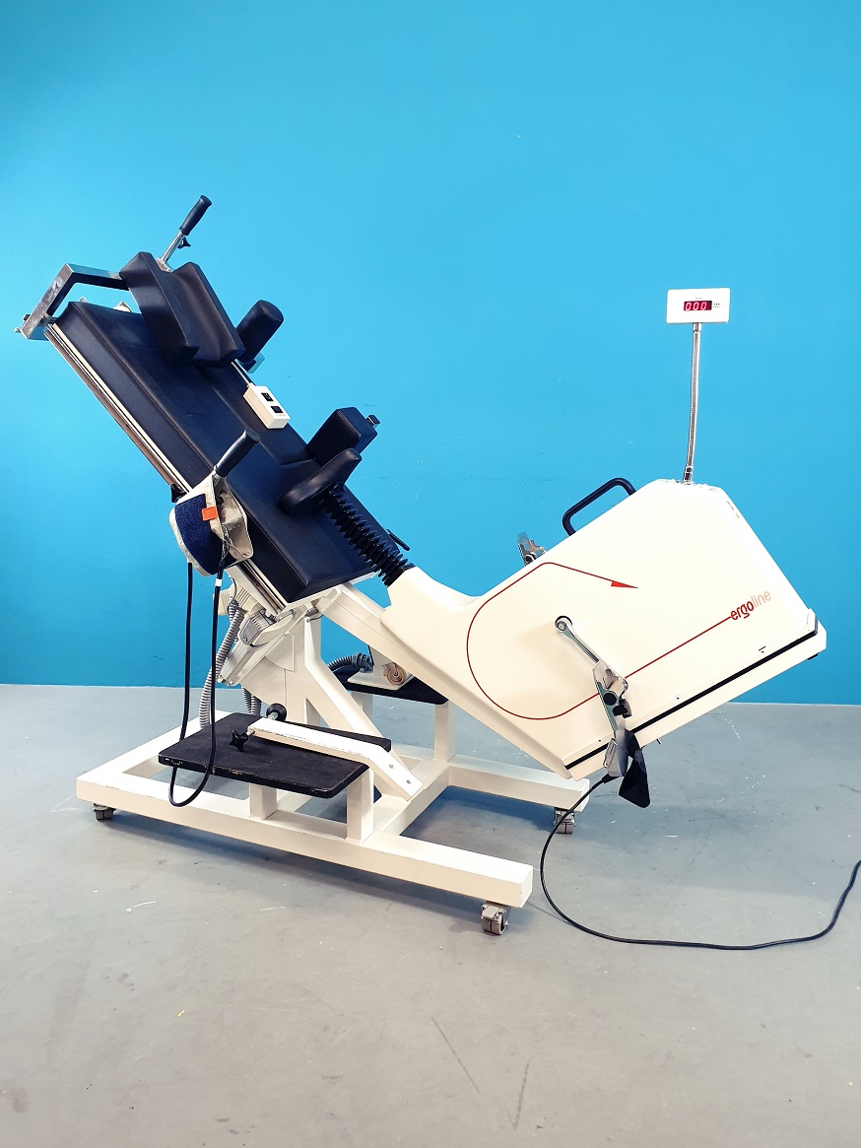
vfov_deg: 65.3
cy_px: 564
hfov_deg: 51.4
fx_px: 895
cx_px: 422
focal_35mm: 27
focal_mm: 4.3
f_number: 2.4
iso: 250
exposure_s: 1/25
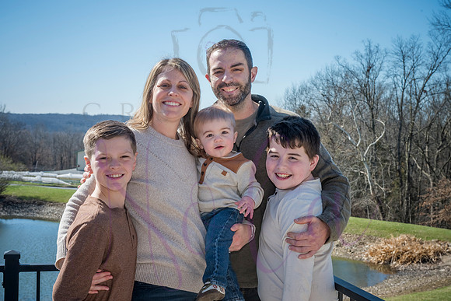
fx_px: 727
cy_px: 150
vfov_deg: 23.4
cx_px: 226
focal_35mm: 58
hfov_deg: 34.5
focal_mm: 58
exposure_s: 1/320
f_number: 13
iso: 400
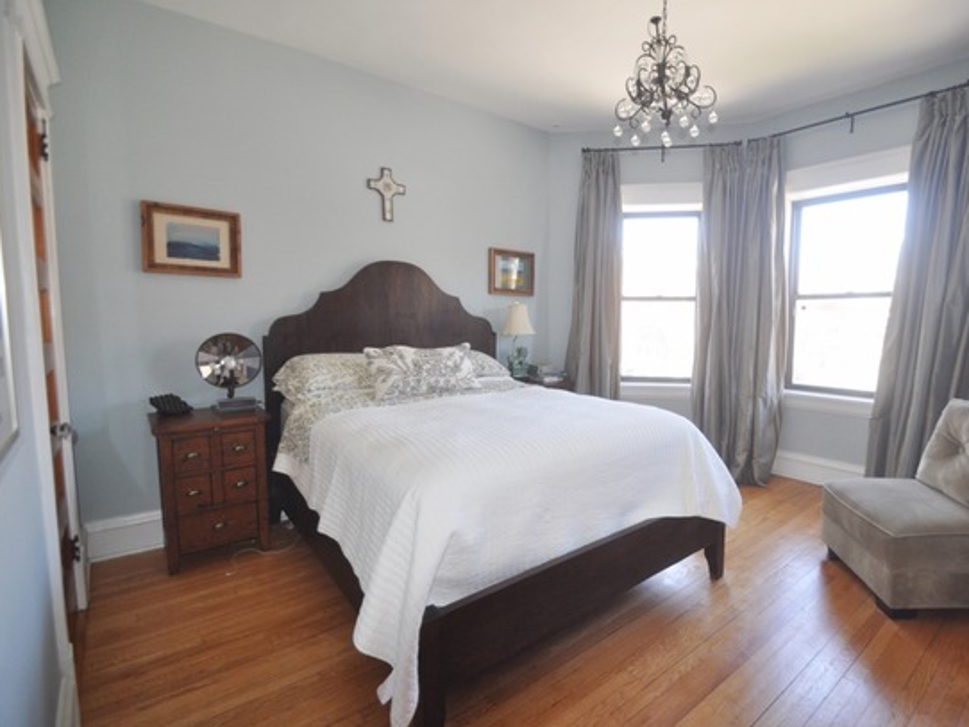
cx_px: 567
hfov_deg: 90.2
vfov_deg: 74.7
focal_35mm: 17
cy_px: 349
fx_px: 476
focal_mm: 10
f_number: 3.5
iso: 640
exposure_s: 1/125
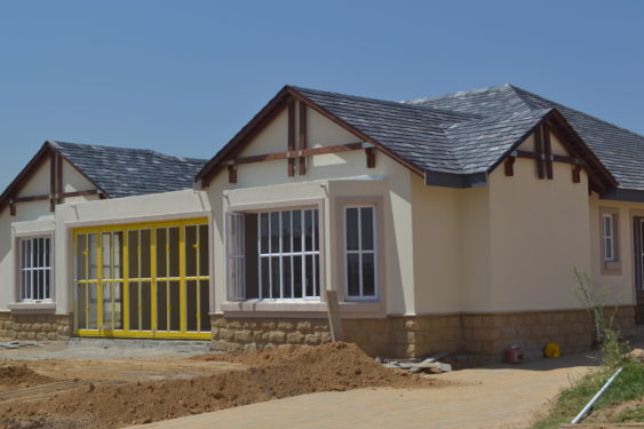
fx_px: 1144
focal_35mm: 64
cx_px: 307
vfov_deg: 21.2
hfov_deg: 31.4
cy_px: 210
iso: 100
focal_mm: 40
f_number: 9
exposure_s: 1/320
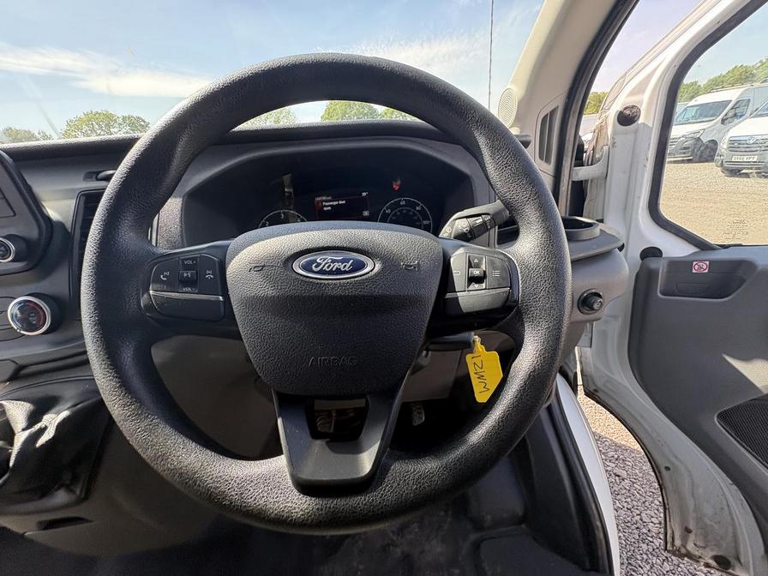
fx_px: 311
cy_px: 288
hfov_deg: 102.1
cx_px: 384
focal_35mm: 14
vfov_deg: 85.7
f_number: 2.2
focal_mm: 2.22
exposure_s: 1/141
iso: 80
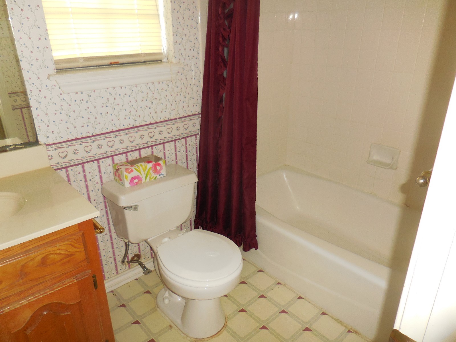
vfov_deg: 54.9
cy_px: 171
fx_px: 329
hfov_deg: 69.4
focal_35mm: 25
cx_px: 228
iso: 200
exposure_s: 1/25
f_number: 3.3
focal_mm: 4.5
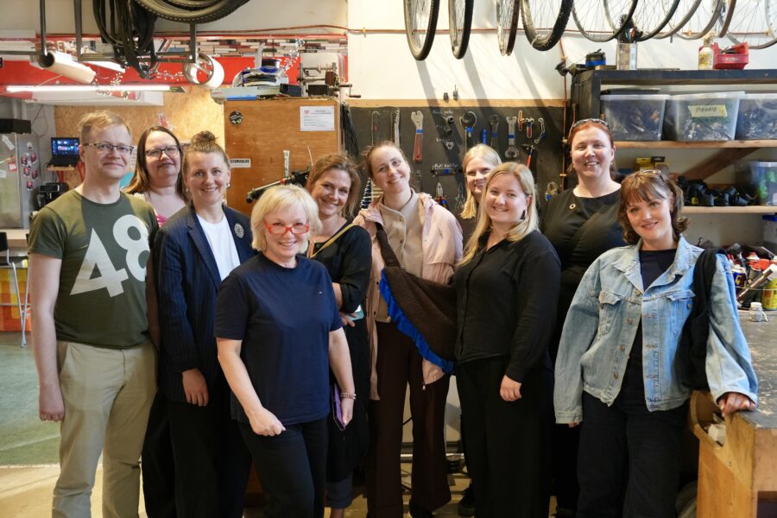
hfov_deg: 51.8
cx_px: 388
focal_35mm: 37
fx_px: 800
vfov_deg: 35.9
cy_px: 259
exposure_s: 1/160
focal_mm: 24.7
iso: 1600
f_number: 2.8
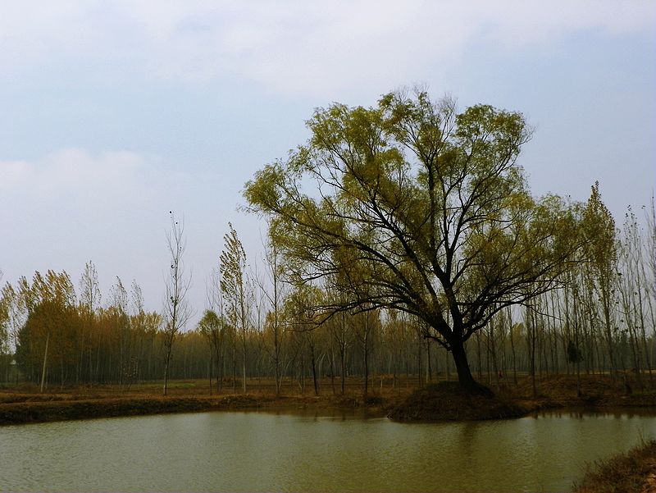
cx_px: 328
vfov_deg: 36.9
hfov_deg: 47.8
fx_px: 740
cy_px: 246
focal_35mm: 39
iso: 100
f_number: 3.2
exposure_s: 1/1600
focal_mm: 6.9
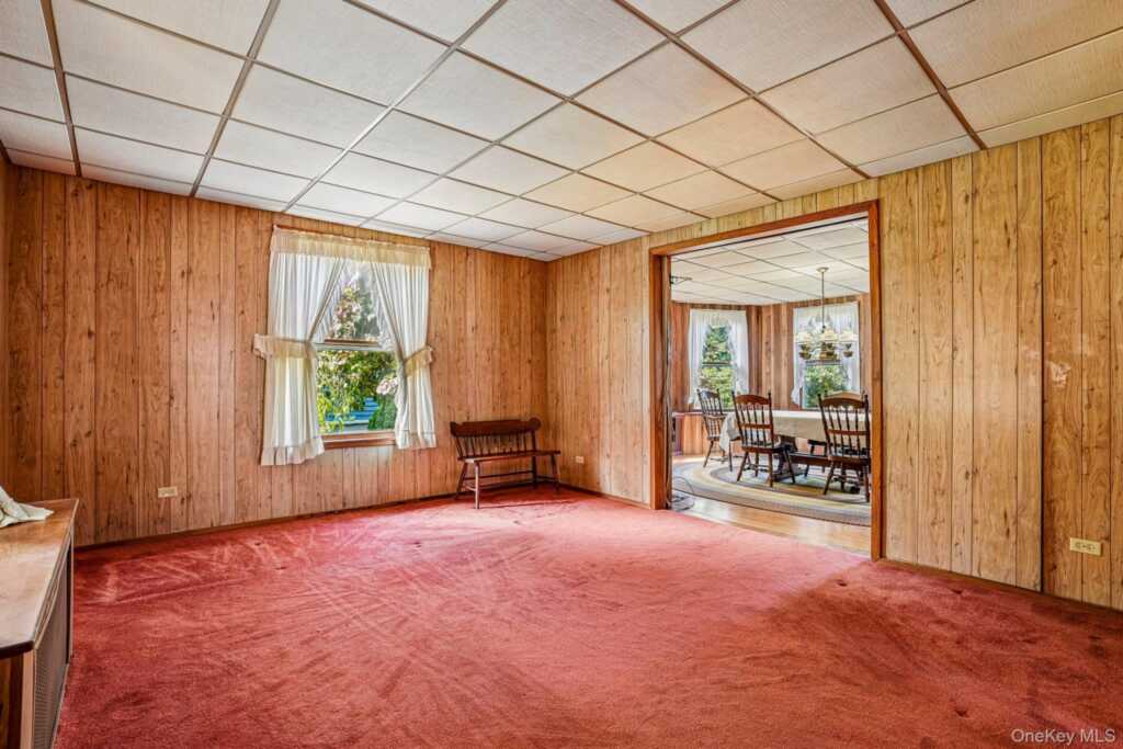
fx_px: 499
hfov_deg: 96.7
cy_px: 374
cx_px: 562
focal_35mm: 16
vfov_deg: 73.8
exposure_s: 1/15
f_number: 8
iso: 320
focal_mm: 16
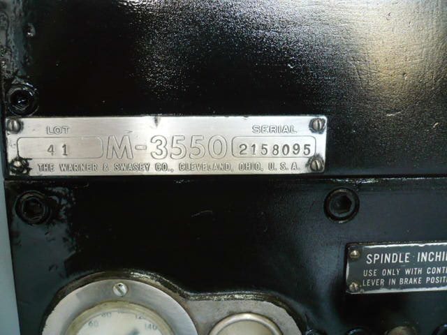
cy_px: 168
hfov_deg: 52.6
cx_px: 224
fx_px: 452
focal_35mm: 35
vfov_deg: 40.7
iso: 200
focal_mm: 5.8
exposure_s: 1/25
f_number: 2.8
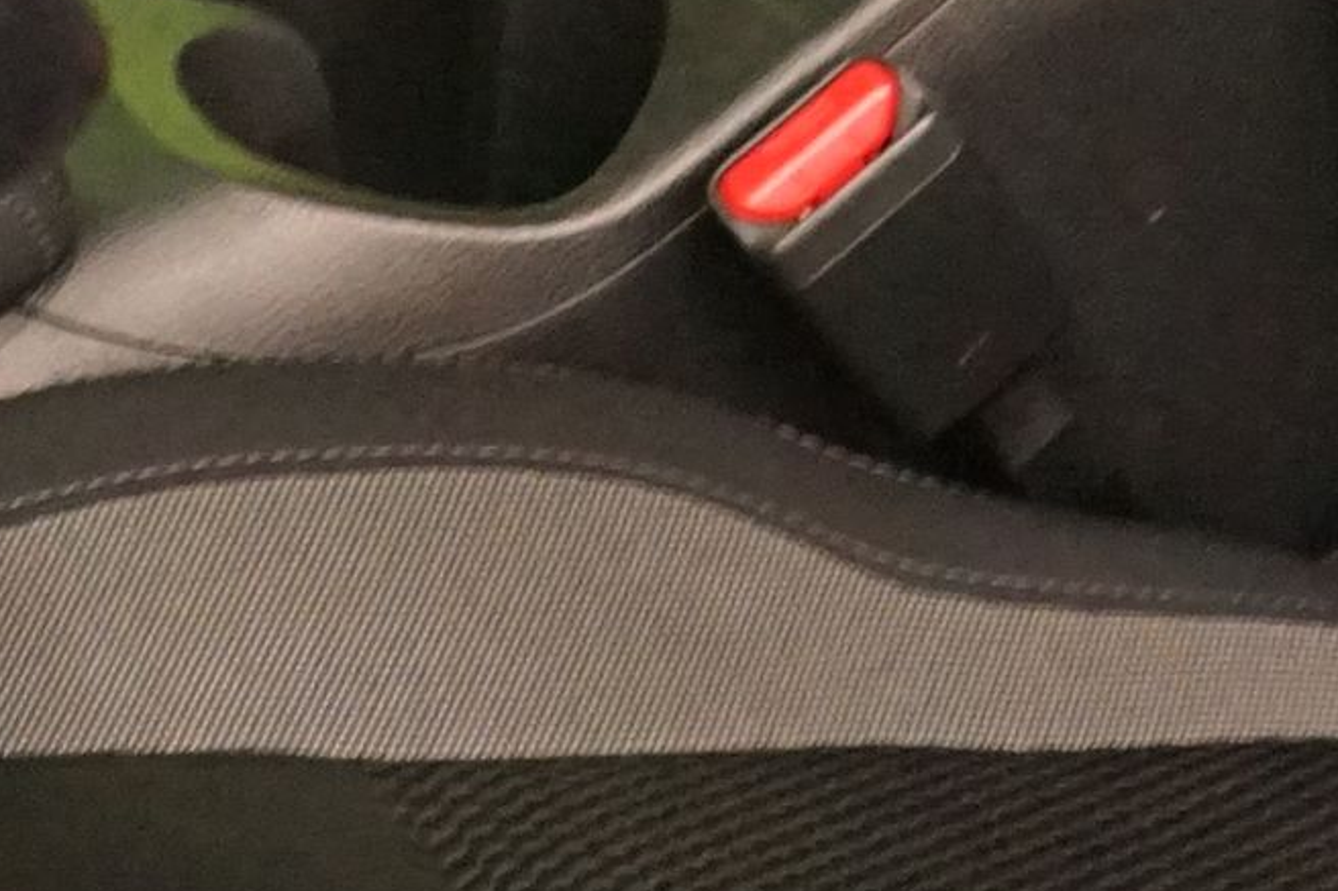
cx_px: 1110
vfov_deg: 7.9
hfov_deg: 12.2
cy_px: -614
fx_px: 6242
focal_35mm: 168
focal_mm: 28
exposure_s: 1/30
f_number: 3.5
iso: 6400
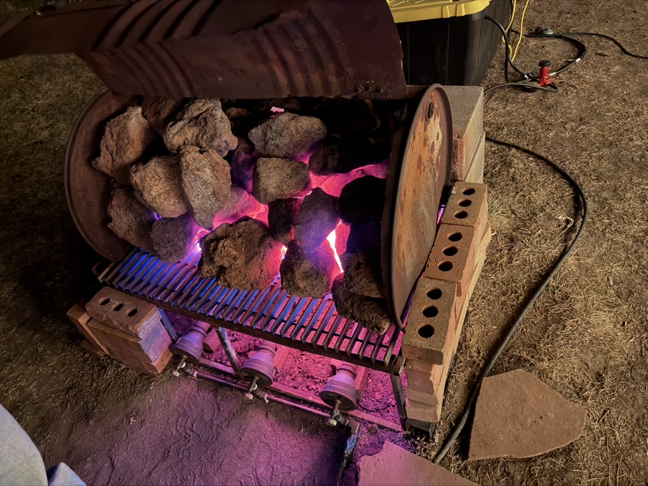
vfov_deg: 56.8
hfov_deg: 71.6
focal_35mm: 24
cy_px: 243
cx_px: 324
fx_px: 449
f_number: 1.78
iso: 2000
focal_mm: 6.76
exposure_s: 1/9
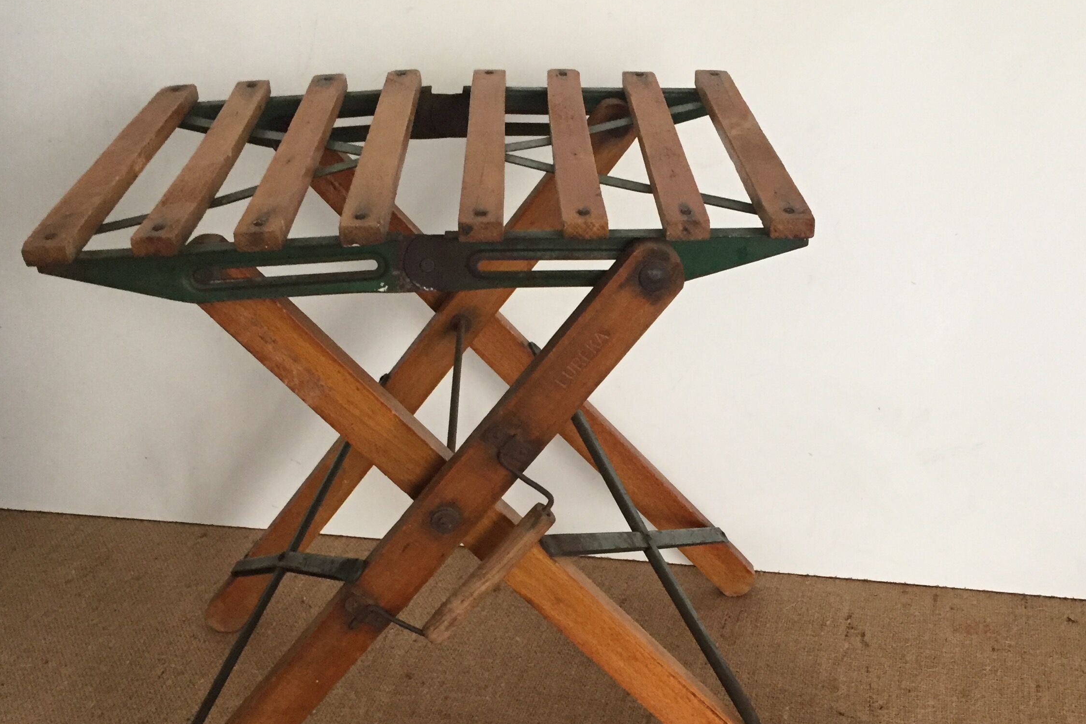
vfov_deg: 29.8
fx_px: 1327
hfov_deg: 44.5
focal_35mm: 44
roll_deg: +2.8
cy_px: 575
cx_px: 569
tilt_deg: -31.9
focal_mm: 4.15
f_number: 2.2
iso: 250
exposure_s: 1/33
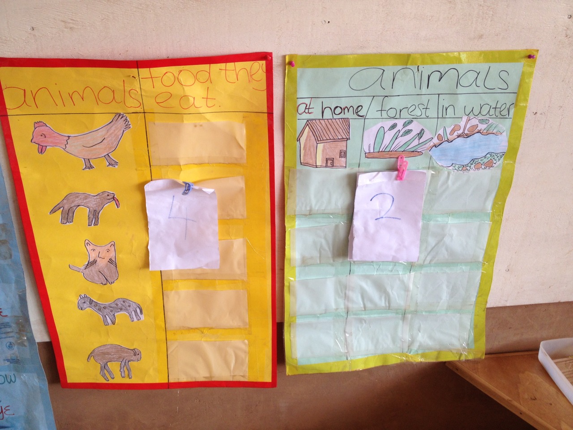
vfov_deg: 40.7
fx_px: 579
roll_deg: -0.9
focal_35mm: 35
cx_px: 286
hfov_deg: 52.6
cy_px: 215
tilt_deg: -26.3
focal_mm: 4.28
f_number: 2.4
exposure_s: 1/60
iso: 64
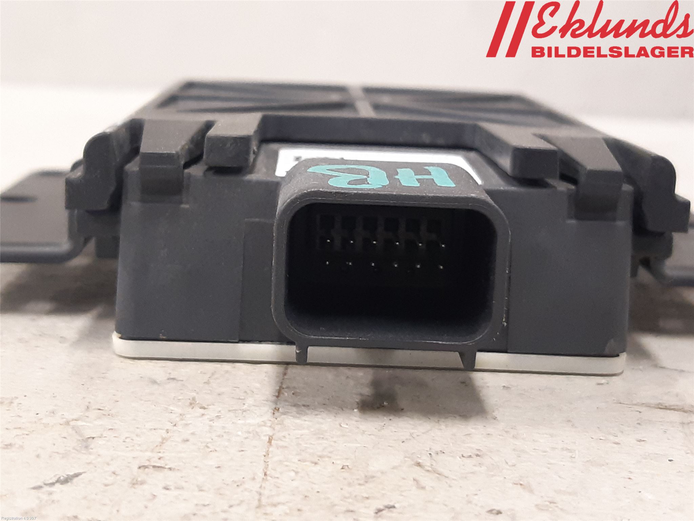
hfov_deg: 67.3
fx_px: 521
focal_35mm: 26
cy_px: 260
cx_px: 347
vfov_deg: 53.1
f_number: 1.7
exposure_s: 1/33
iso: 250
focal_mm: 3.93
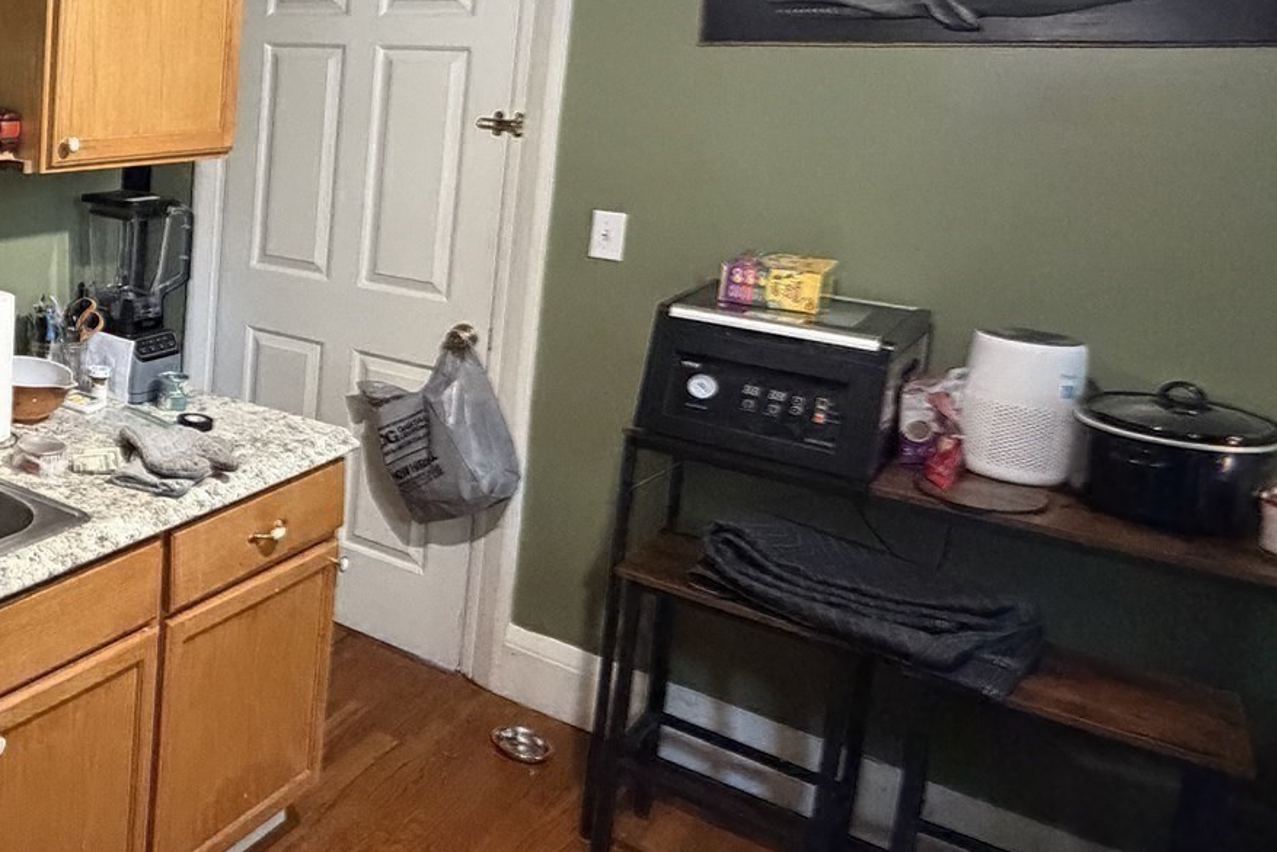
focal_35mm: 34
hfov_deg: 44.1
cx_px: -96
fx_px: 1206
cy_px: 202
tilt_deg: -7.4
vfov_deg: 37.8
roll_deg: -1.4
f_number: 2.2
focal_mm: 2.22
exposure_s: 1/60
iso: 1250
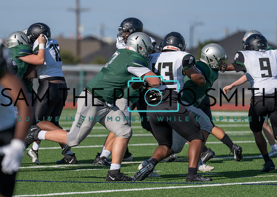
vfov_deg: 4.6
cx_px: 90
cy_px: 94
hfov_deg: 6.4
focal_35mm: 315
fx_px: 2481
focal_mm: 200
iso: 100
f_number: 2.8
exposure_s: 1/2500
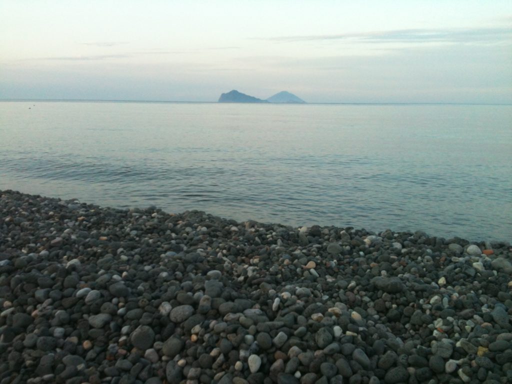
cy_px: 192
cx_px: 256
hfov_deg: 52.6
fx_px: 518
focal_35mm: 35
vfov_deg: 40.7
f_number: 2.8
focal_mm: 3.85
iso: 64
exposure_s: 1/126
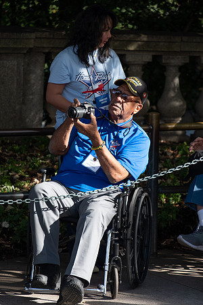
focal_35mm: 272
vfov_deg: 7.6
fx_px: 2300
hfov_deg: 5.1
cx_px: 102
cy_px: 152
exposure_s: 1/220
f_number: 5.6
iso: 200
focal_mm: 181.1
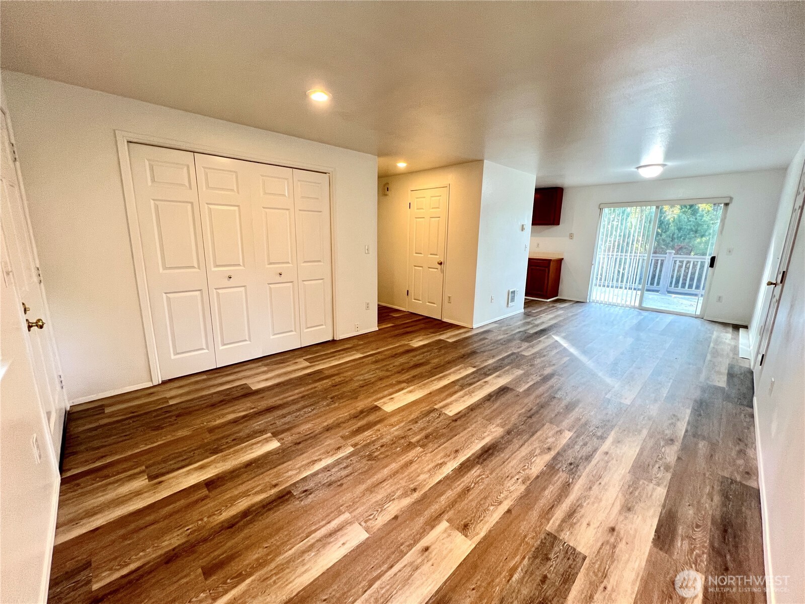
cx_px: 402
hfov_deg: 106.2
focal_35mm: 13
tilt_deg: -12.9
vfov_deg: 89.9
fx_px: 302
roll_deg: -1.4
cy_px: 302
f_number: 1.8
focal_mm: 1.57
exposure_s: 1/60
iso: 200
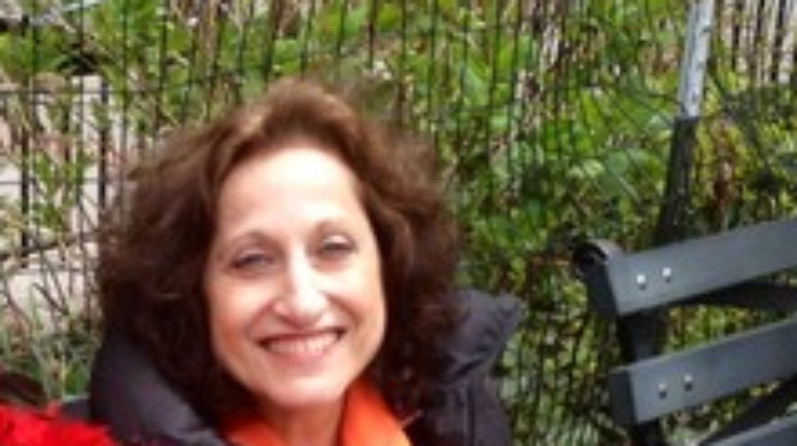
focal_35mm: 106
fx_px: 2237
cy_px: 573
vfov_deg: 11.1
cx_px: 94
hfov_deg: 19.9
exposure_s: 1/525
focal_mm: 4.28
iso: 50
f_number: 2.4
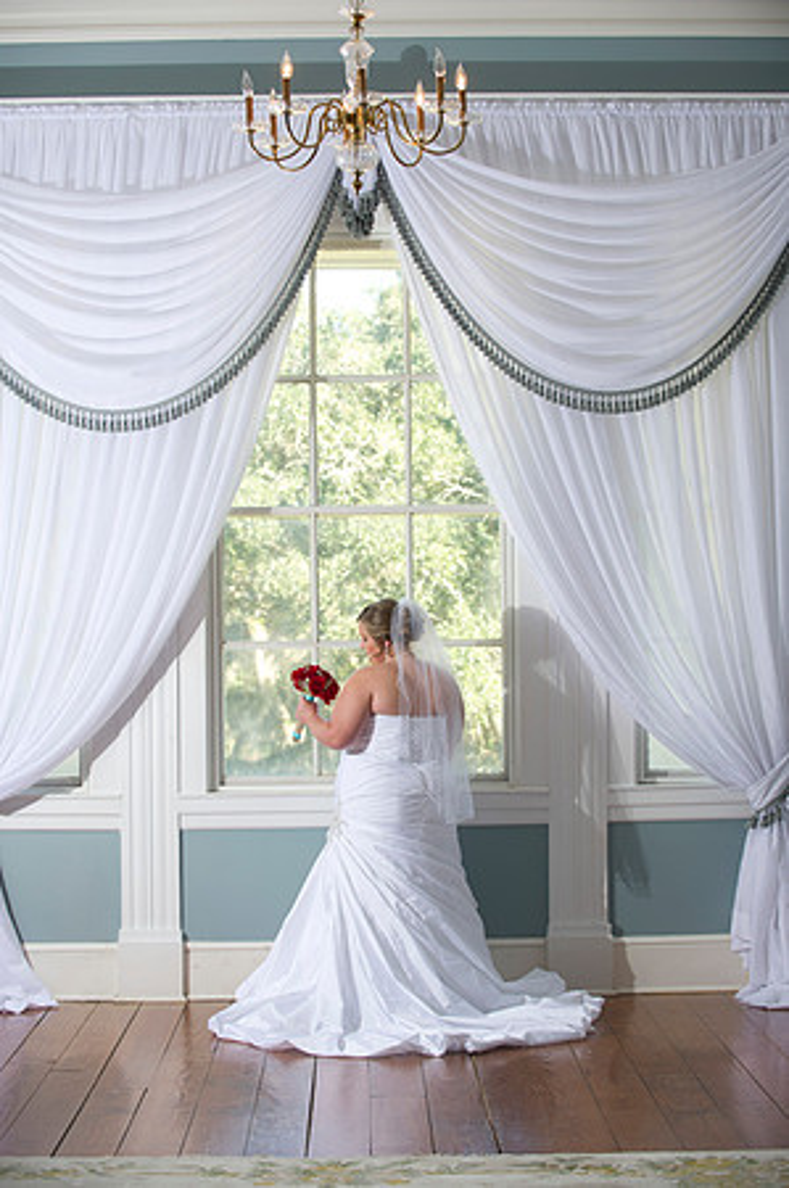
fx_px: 2702
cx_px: 394
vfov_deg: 24.8
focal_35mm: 82
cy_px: 594
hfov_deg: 16.6
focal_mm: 82
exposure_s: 1/125
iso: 400
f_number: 4
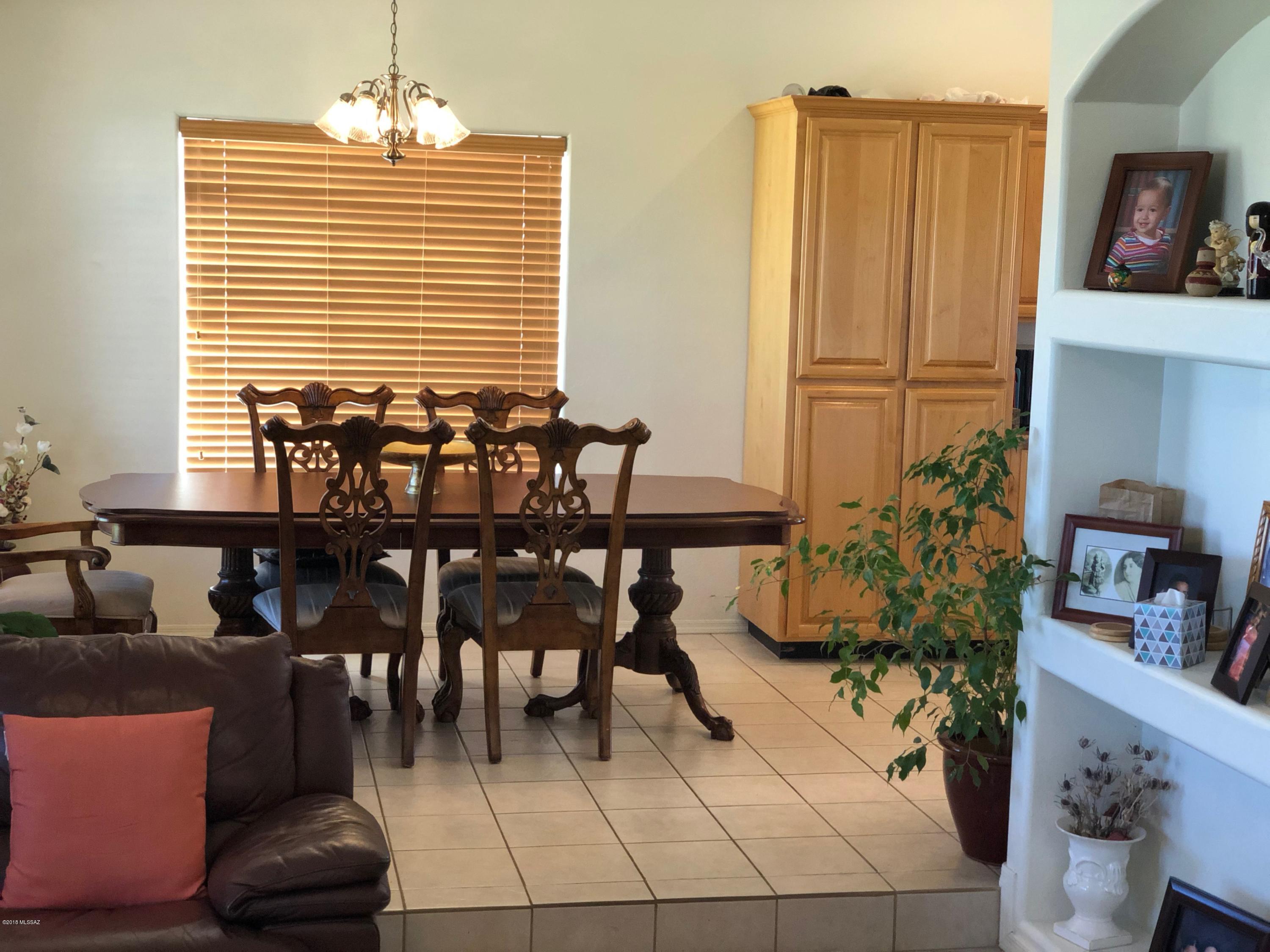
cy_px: 476
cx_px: 635
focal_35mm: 52
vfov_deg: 28.0
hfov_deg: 36.8
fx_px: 1908
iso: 100
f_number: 2.4
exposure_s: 1/60
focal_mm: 6
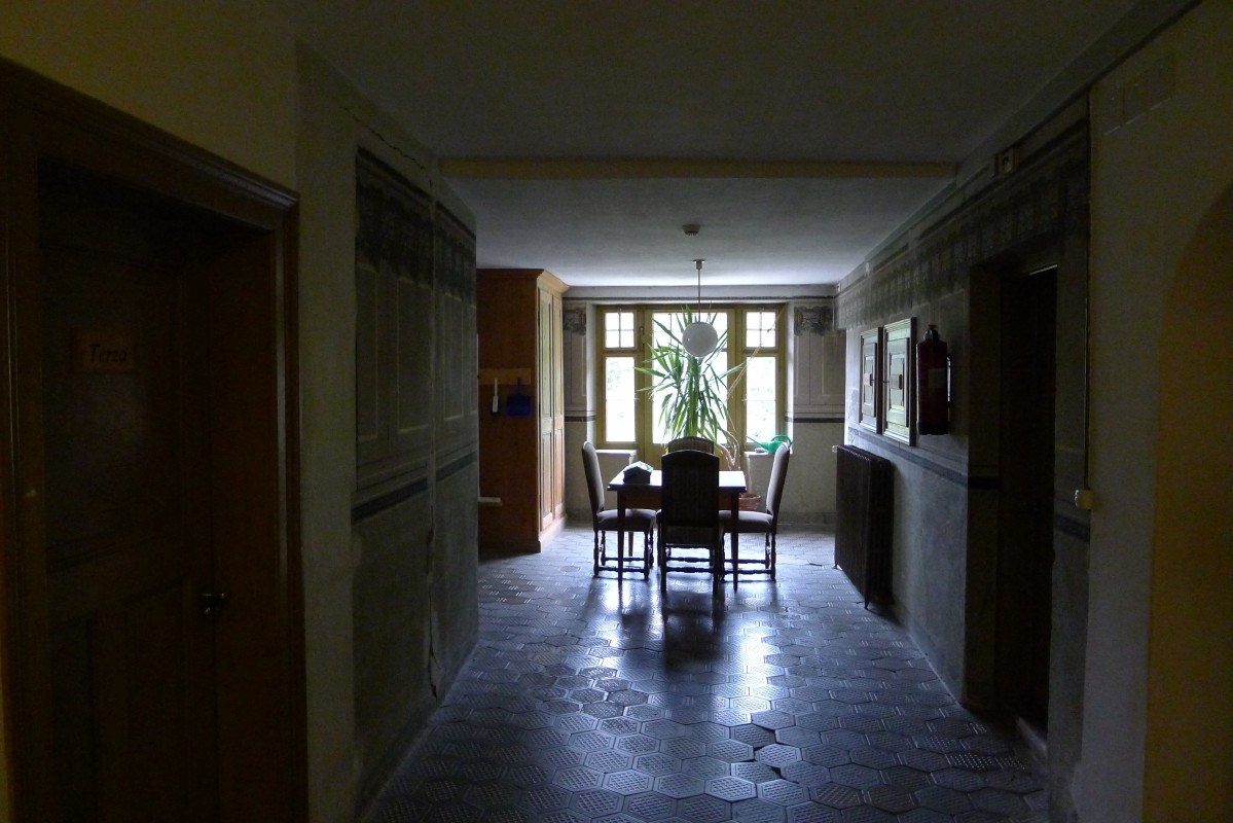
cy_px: 412
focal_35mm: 24
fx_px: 822
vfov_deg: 53.2
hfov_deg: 73.7
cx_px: 616
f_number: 2
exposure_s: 1/30
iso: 800
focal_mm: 5.1
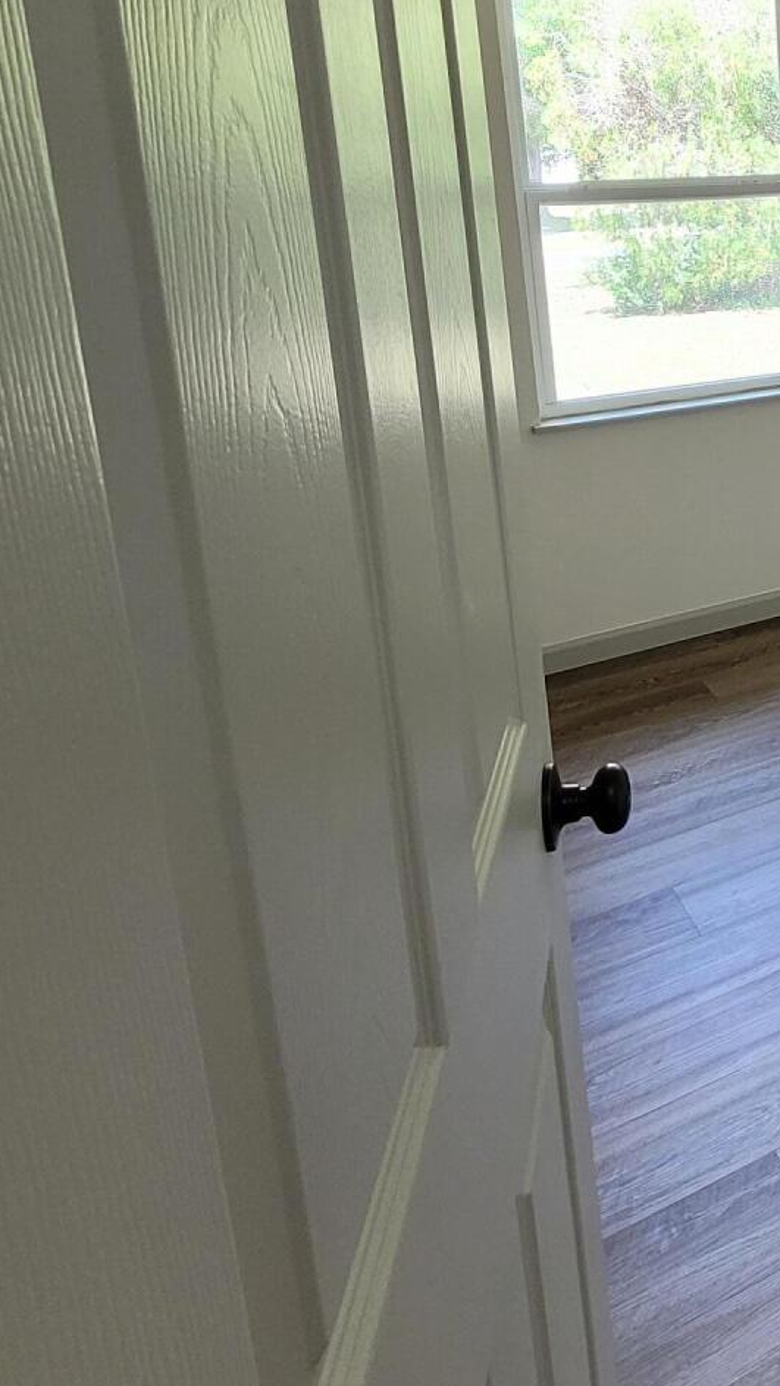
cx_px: 1033
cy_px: 361
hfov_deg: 30.2
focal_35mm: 30
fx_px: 1103
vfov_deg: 61.0
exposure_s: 1/60
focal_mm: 1.74
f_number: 2.2
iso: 160
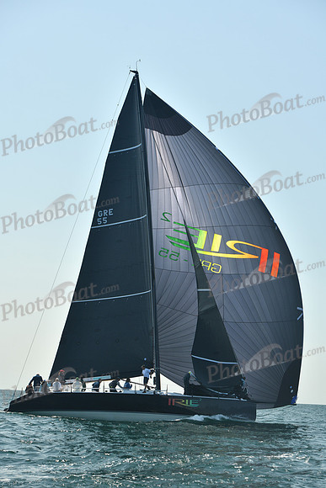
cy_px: 244
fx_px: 950
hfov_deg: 19.5
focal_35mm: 70
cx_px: 163
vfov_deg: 28.8
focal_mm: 70
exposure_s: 1/640
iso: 320
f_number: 7.1
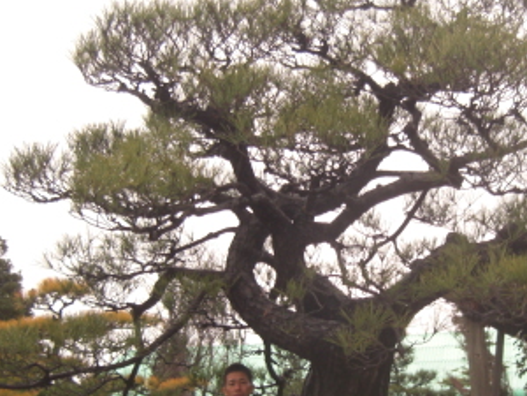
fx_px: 1233
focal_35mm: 81
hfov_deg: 23.9
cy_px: 275
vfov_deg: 18.1
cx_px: 379
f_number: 2.8
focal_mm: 7.9
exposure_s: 1/60
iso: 100
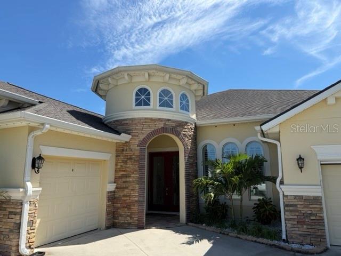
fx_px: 236
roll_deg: +0.2
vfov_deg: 56.8
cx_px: 170
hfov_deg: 71.6
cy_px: 128
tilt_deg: +10.5
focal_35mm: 24
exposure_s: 1/4975
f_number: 1.78
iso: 80
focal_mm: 6.76
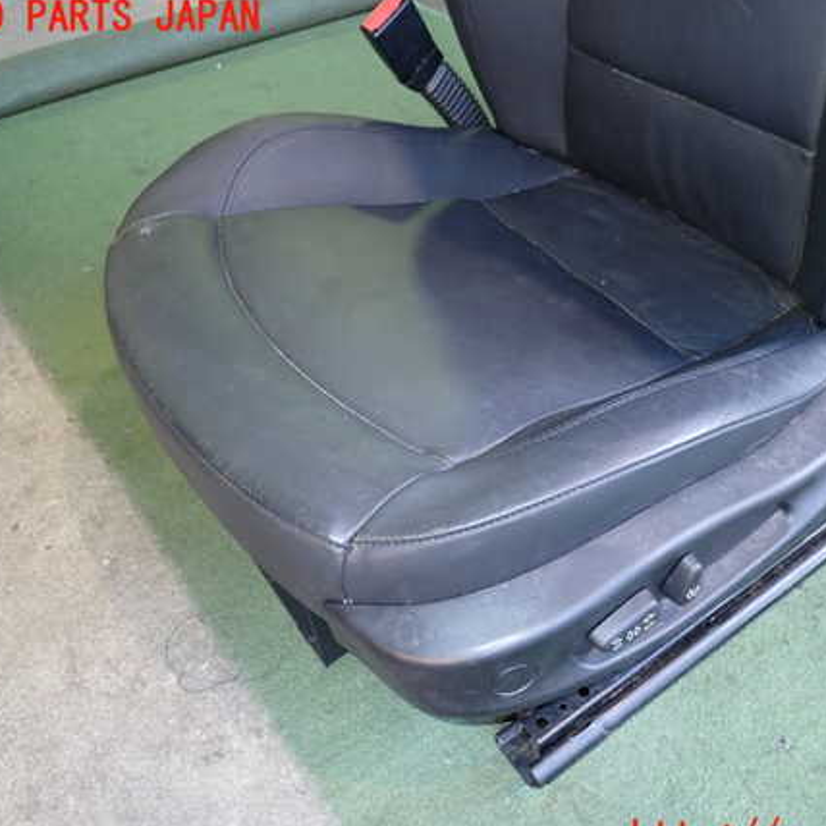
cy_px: 428
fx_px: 837
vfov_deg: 52.5
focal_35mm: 31
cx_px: 488
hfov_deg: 52.2
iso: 200
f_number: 2
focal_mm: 4.5
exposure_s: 1/30
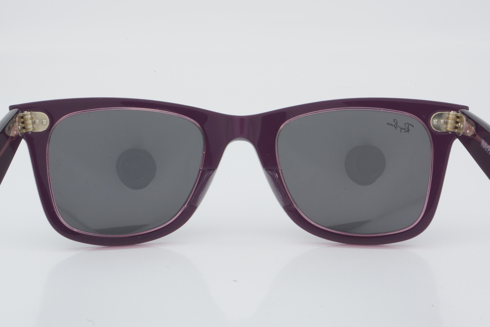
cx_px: 245
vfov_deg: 18.2
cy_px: 164
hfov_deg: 27.0
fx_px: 1021
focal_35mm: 75
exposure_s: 1/3
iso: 100
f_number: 32
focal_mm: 50
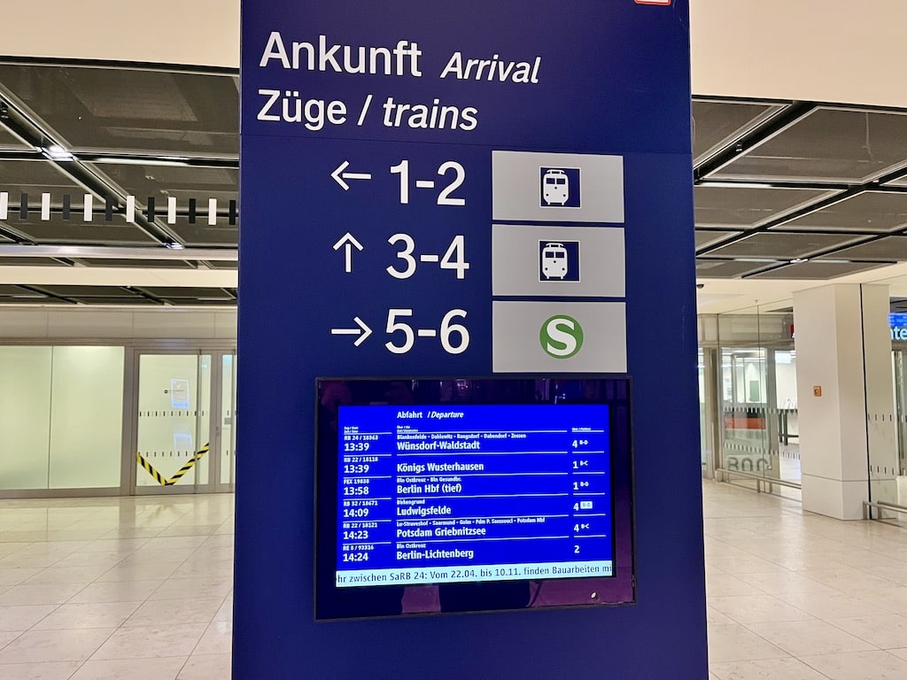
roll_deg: +0.7
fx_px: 681
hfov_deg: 67.3
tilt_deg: +3.5
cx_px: 454
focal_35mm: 26
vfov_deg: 53.1
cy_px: 340
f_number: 1.6
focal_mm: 5.1
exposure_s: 1/55
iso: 500
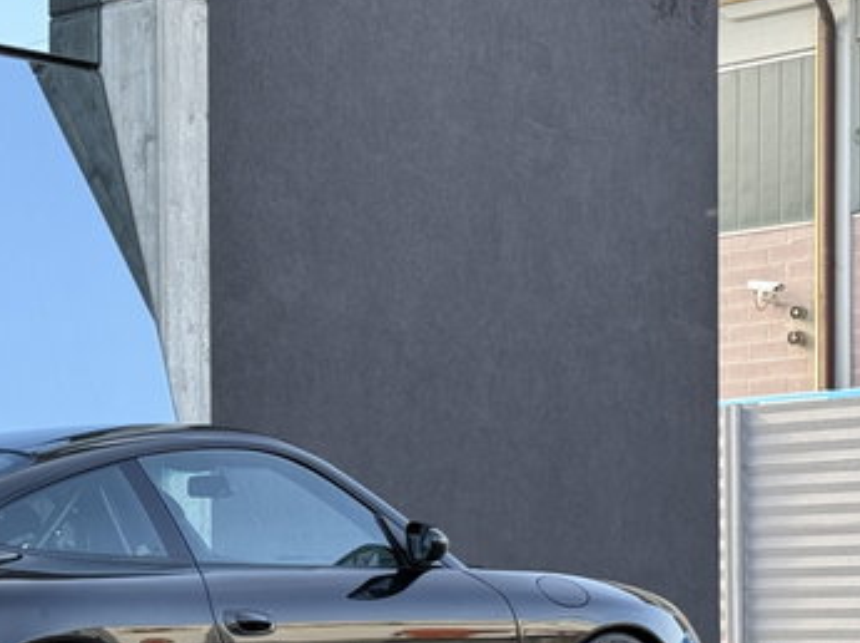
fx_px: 2656
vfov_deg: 13.6
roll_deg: +0.4
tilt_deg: -0.1
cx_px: 130
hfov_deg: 18.2
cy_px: 660
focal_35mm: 107
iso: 64
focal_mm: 6.76
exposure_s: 1/447
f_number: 1.78
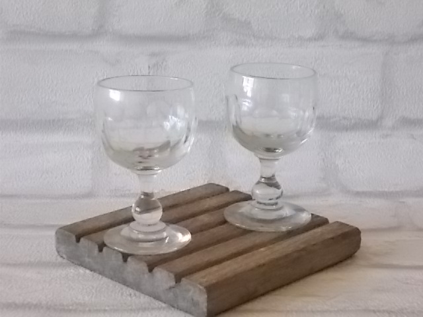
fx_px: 929
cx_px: 212
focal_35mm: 76
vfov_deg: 19.4
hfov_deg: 25.7
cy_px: 158
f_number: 5.8
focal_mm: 13.5
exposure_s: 1/60
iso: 800
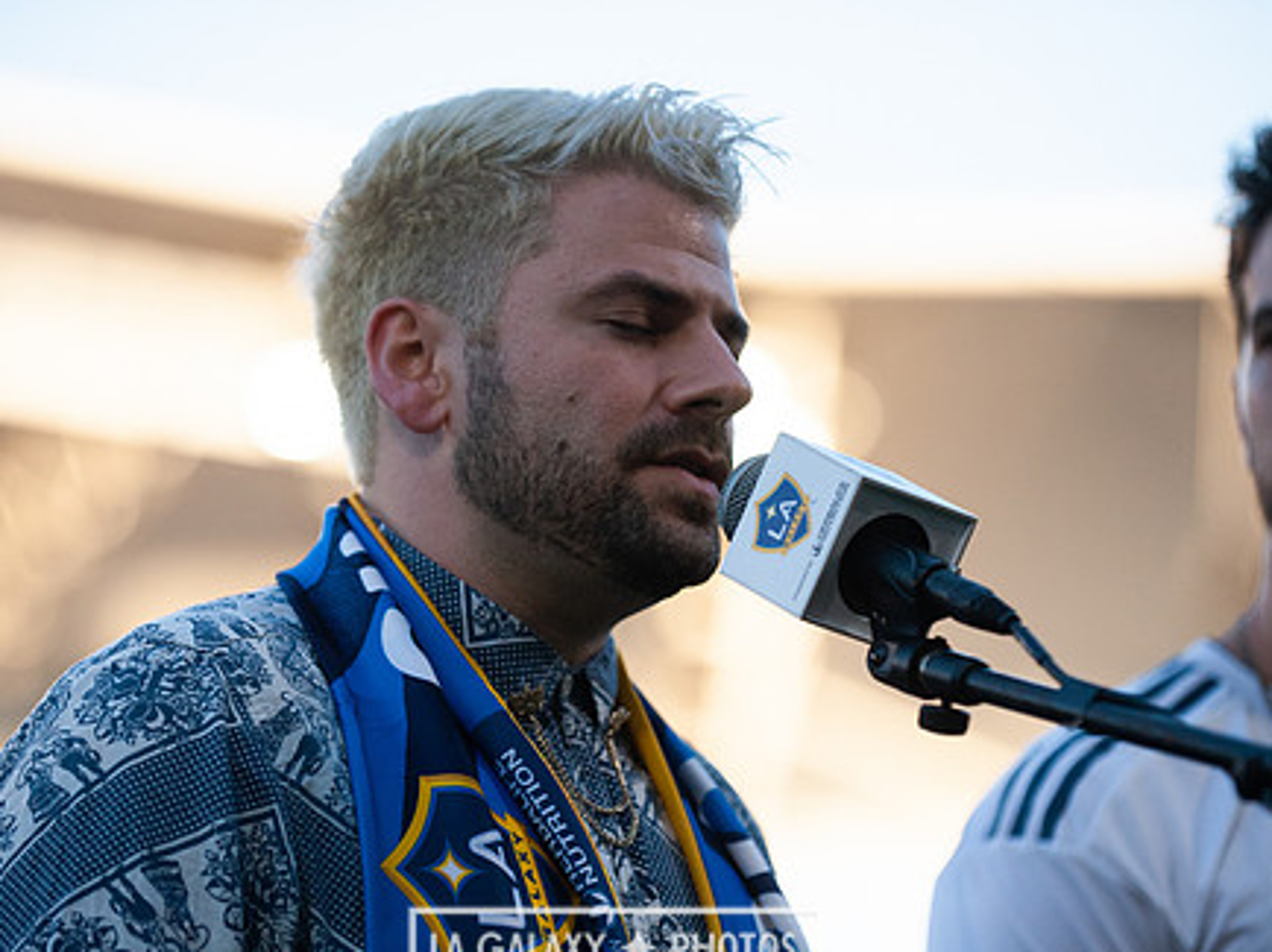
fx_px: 6133
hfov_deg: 11.8
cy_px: 507
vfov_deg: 8.9
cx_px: 615
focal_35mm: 167
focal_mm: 130
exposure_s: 1/5000
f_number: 2.8
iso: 800
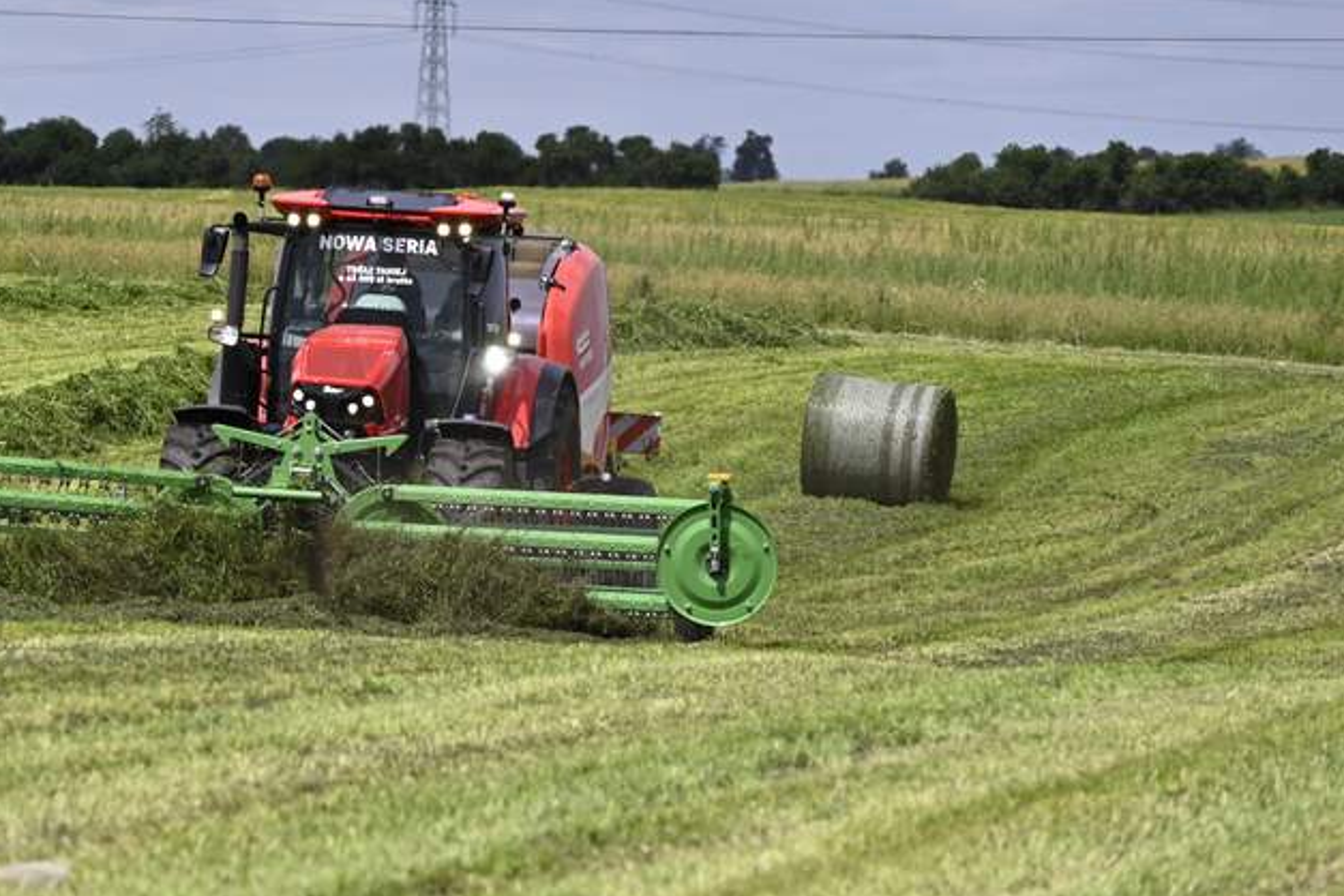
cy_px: 369
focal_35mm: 327
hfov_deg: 6.3
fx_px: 12207
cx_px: 435
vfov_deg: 4.2
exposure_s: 1/1600
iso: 250
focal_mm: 200
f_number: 6.3
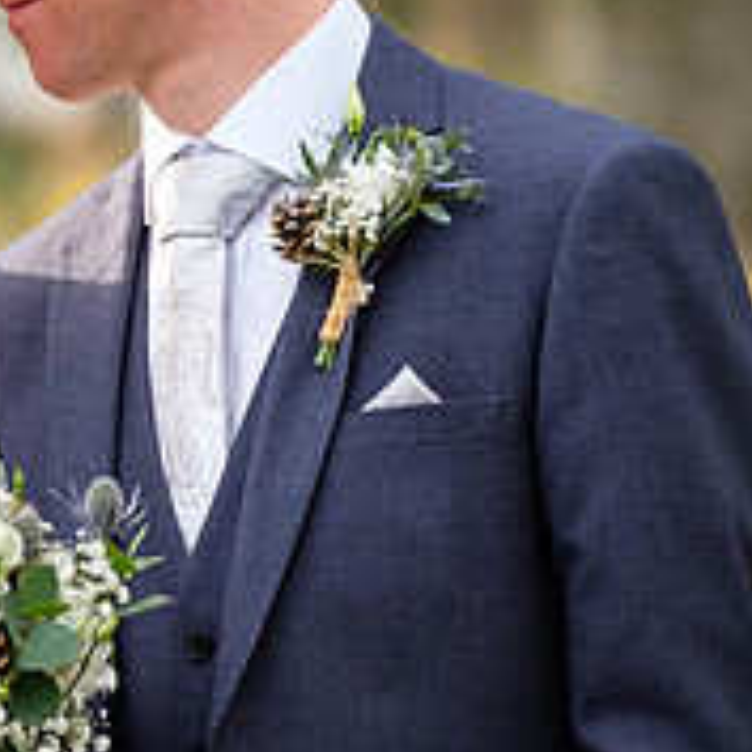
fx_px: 13837
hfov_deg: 3.1
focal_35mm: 563
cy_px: 133
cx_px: -118
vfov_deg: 3.1
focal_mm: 119.2
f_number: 2.8
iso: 100
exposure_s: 1/250
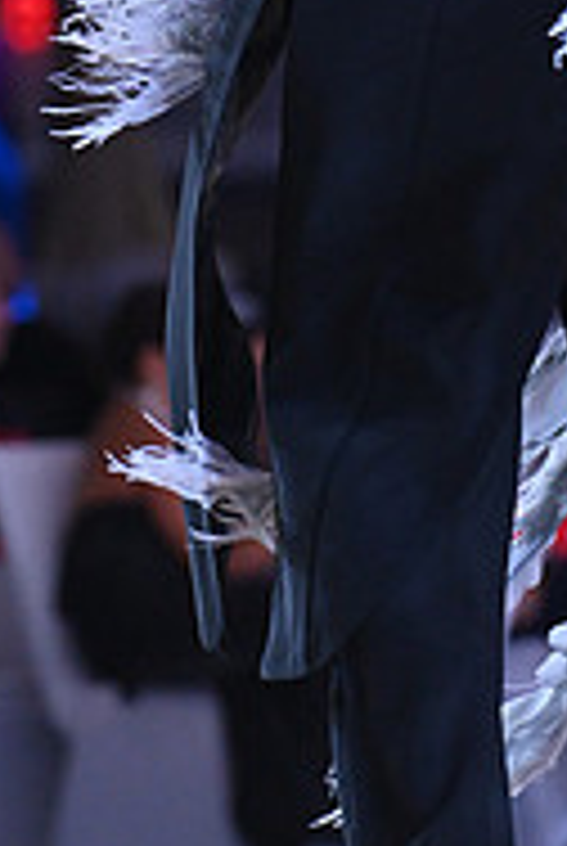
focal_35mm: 616
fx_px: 14499
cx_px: 772
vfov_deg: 3.3
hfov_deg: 2.2
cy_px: -238
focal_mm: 200
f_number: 6.3
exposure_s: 1/400
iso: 2500
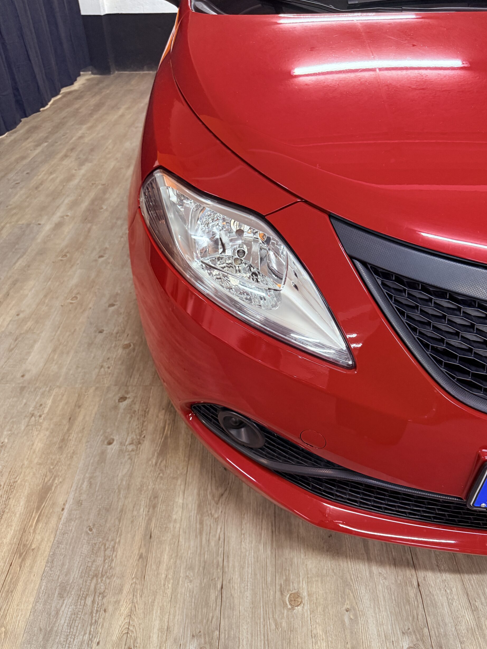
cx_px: 253
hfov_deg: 54.9
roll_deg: +0.1
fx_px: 469
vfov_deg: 69.4
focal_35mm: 25
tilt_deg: -36.6
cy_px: 332
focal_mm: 6.76
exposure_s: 1/50
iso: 320
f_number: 1.78
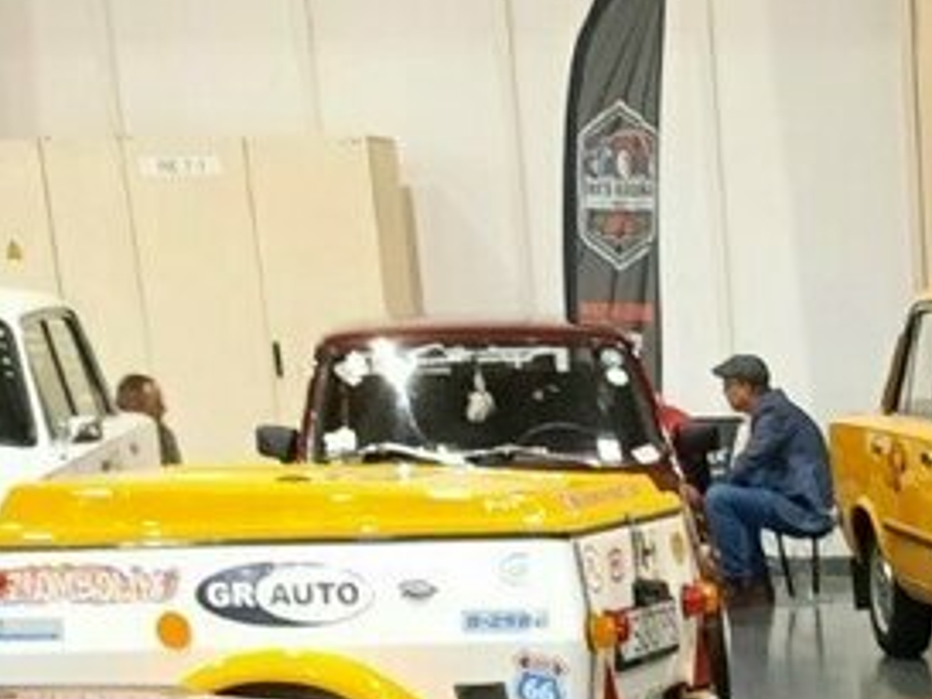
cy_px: 1398
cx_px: 1226
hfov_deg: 16.8
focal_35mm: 110
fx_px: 2963
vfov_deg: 12.0
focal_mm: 4.6
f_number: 2
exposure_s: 1/33
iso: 400
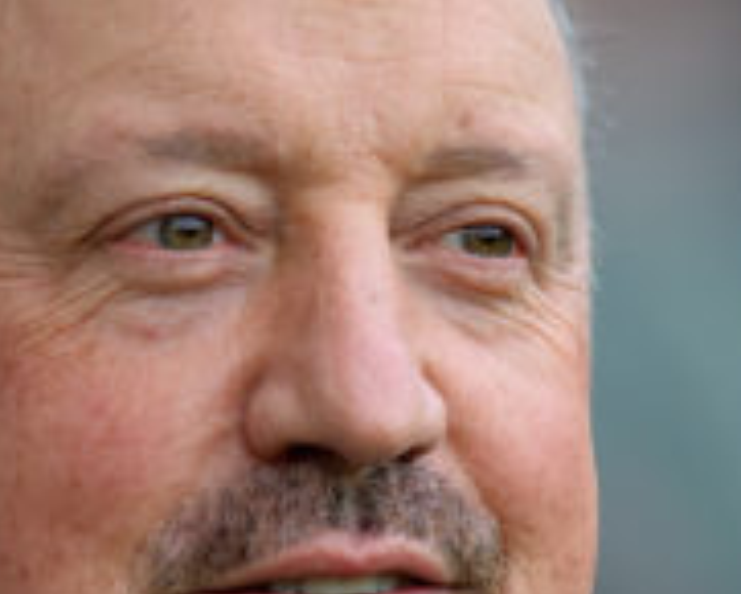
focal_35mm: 1592
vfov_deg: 1.0
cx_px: 508
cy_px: 684
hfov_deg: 1.2
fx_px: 34933
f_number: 2.8
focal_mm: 400
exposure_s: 1/2000
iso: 1250
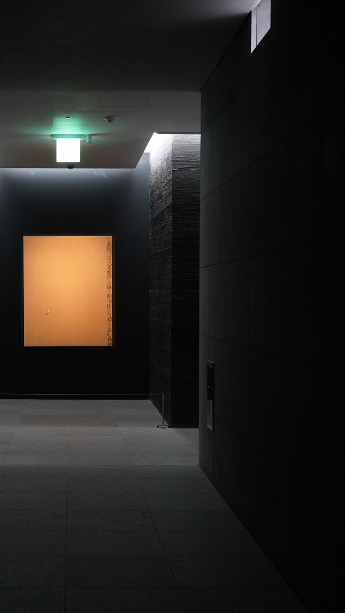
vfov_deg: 37.2
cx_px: 72
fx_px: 911
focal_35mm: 56
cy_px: 309
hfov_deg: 21.2
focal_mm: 35
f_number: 5
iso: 6400
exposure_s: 1/100
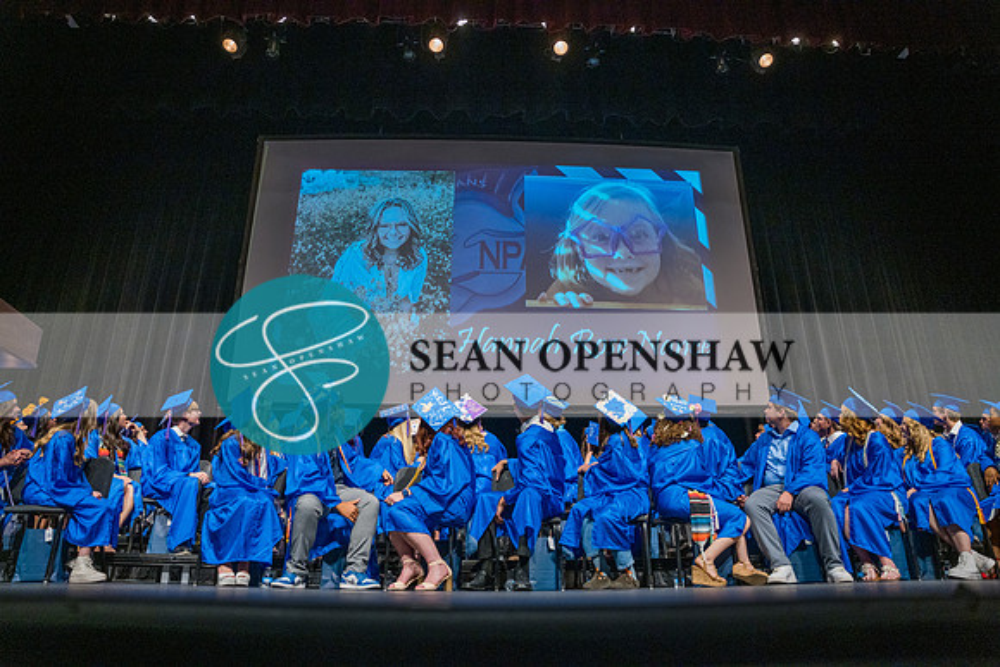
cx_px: 500
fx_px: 667
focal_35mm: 24
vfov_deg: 53.2
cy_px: 334
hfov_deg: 73.7
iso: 2500
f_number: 2.8
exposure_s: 1/160
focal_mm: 24
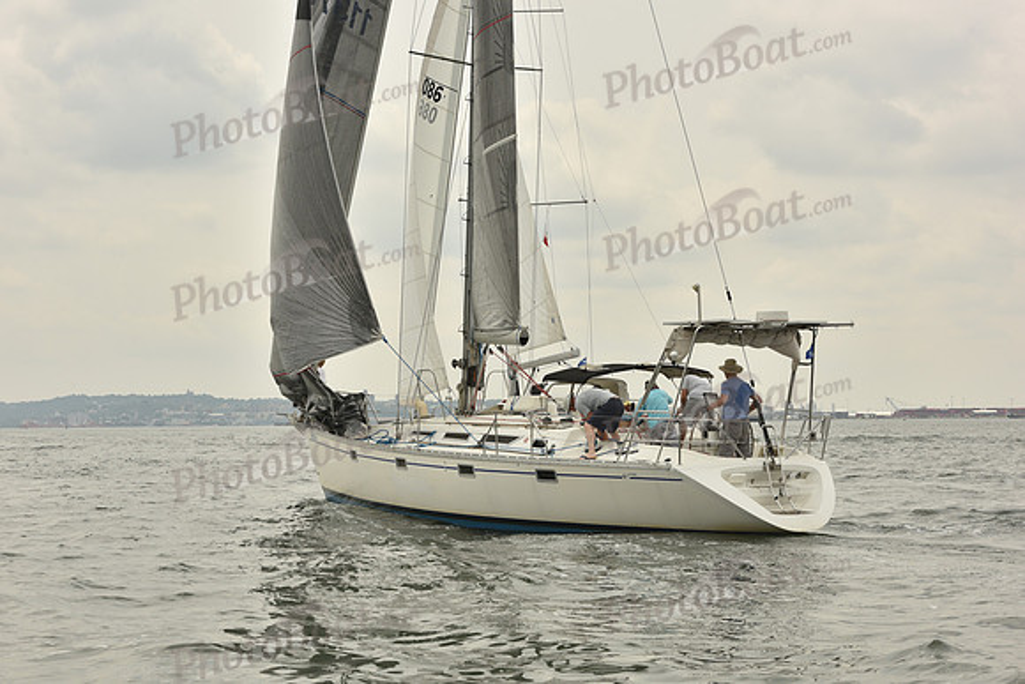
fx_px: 1993
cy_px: 342
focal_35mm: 70
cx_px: 512
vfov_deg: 19.5
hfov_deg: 28.8
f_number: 11
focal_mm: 70
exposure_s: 1/640
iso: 250
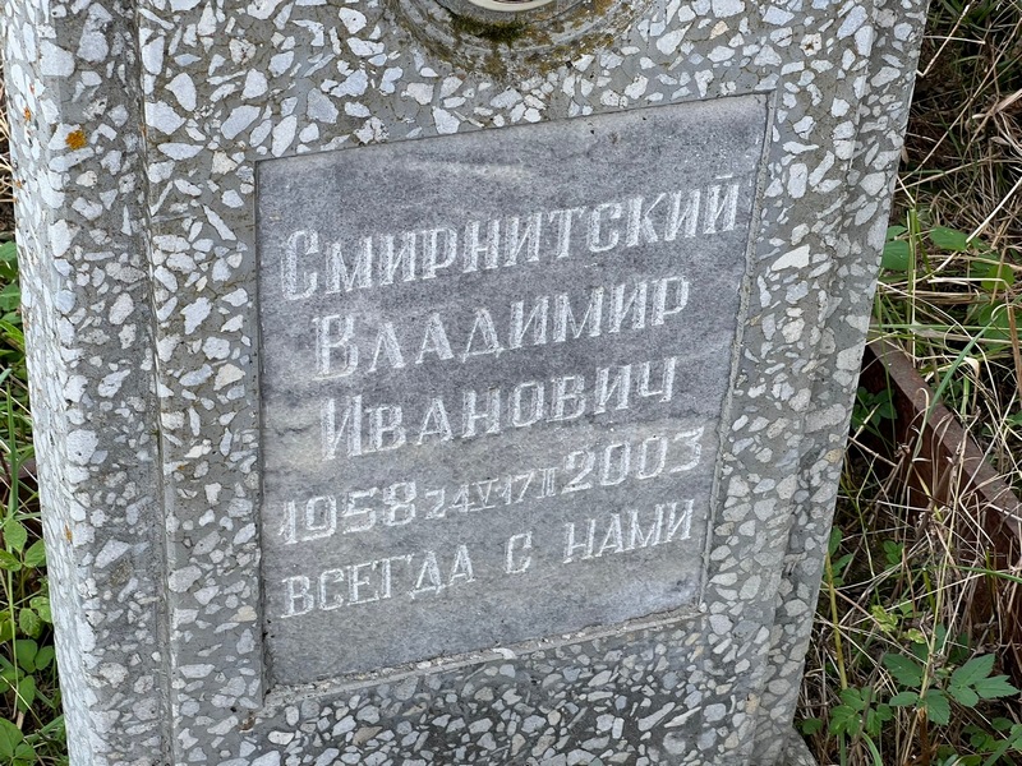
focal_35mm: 77
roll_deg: +0.3
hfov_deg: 25.3
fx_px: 2273
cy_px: 383
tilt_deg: -36.7
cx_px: 511
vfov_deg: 19.1
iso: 32
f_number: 2.8
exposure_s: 1/106
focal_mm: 9
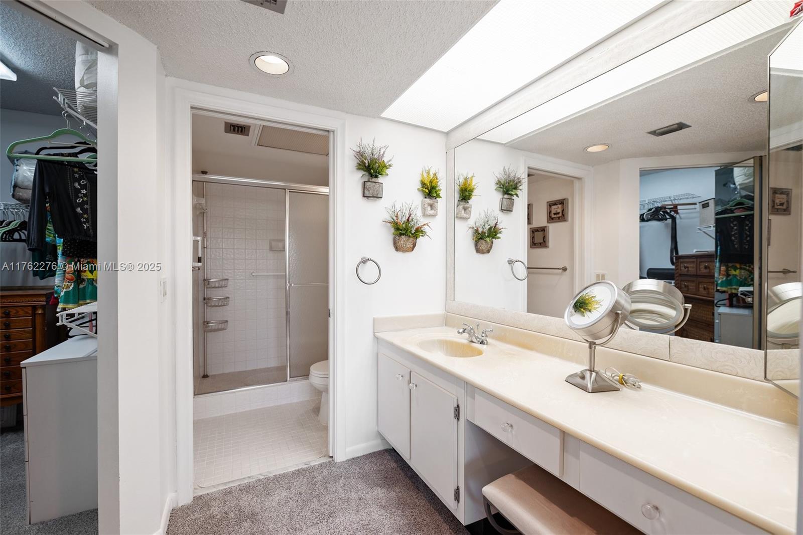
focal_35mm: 15
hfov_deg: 100.4
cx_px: 402
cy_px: 268
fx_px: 335
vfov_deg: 77.3
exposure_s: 1/40
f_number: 3.2
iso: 100
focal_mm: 15
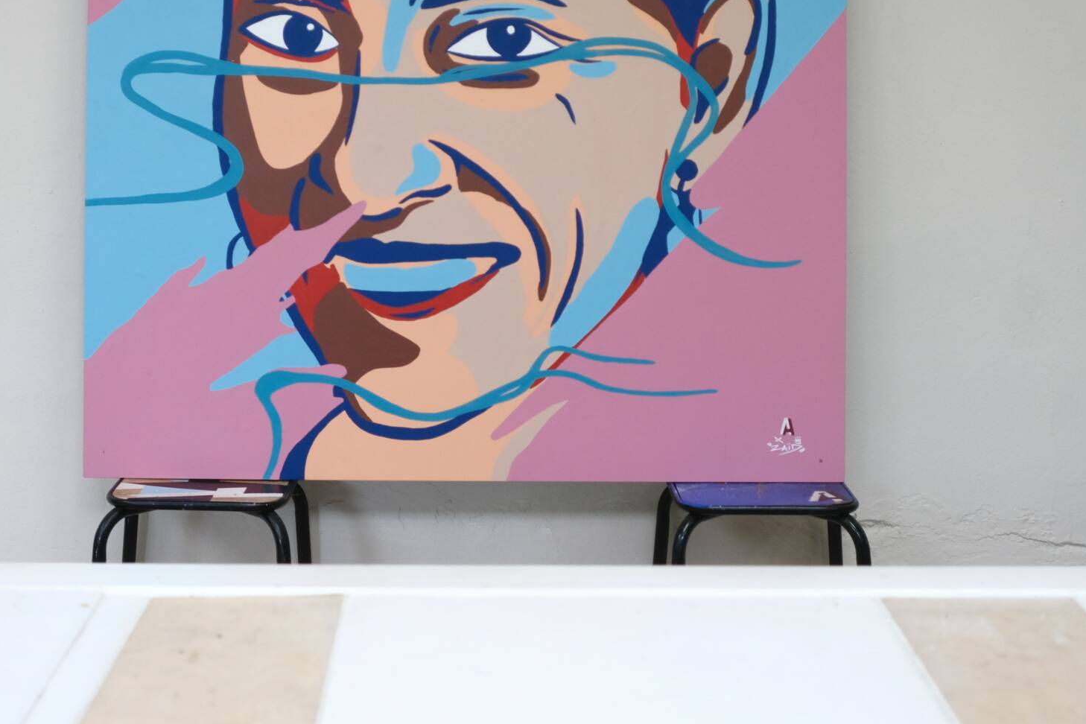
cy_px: 133
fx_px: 2172
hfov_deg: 28.0
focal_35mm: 72
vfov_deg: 18.7
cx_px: 463
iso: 500
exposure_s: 1/100
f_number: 2.8
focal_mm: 27
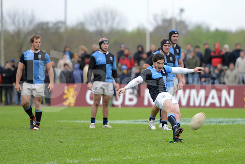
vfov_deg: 7.0
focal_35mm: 195
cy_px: 82
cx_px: 122
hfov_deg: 10.5
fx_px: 1327
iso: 640
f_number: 2.8
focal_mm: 195
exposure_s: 1/500
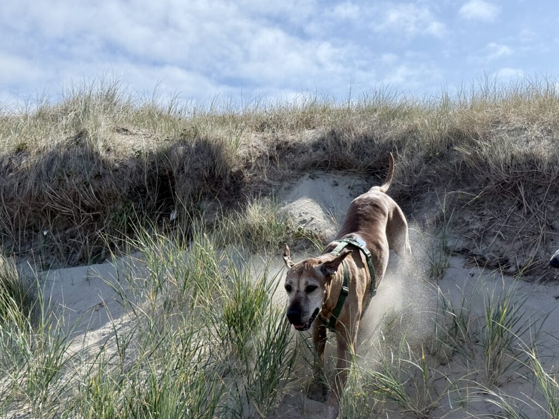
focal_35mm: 48
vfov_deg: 30.3
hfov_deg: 39.7
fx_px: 775
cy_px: 210
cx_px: 280
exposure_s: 1/11364
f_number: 1.78
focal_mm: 6.76
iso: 64
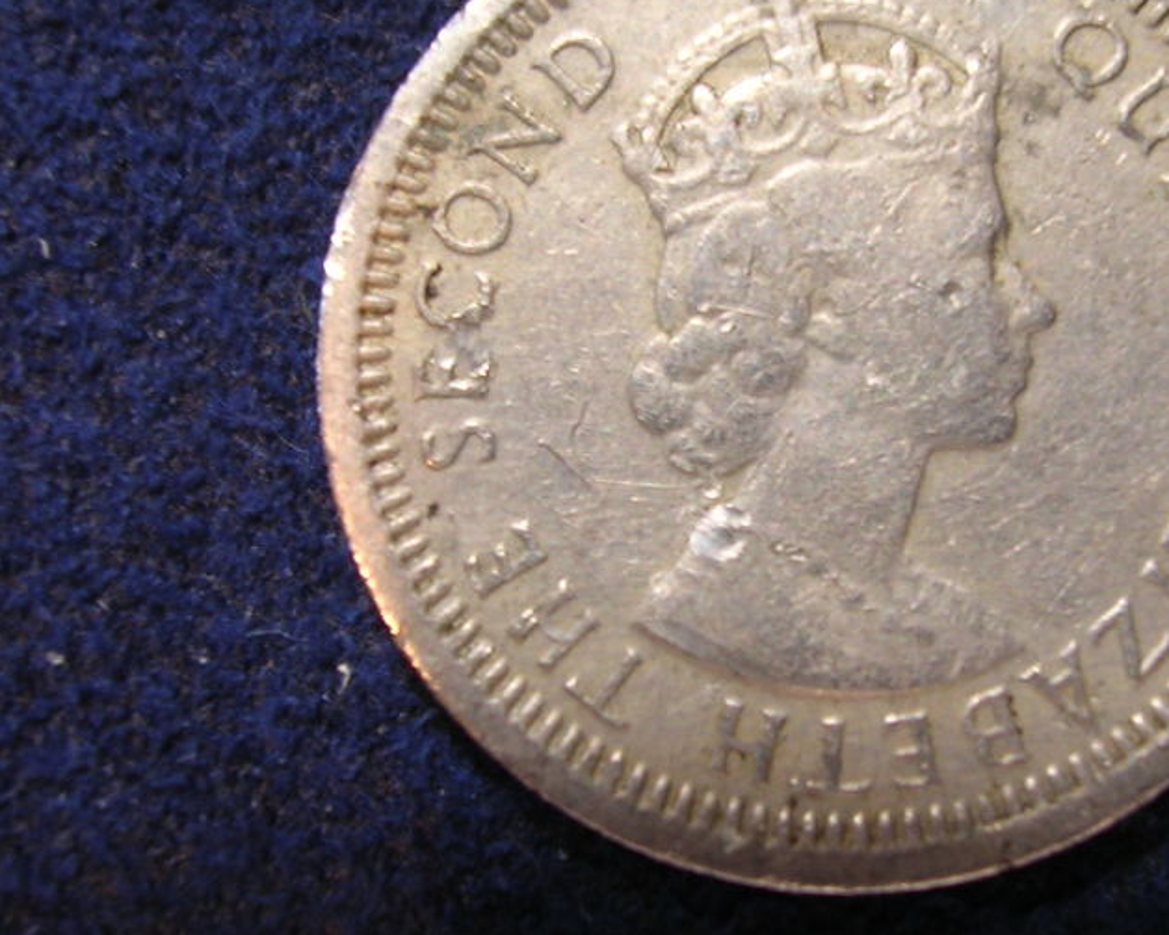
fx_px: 2041
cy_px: 390
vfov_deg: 25.8
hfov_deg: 31.8
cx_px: 749
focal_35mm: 59
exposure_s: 1/6.1
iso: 100
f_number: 2.8
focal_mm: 5.8
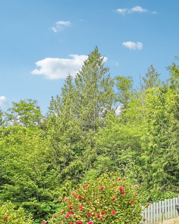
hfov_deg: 41.1
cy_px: 170
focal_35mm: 35
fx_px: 232
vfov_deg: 49.3
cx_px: 133
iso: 1600
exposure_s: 1/640
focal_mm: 16
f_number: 8
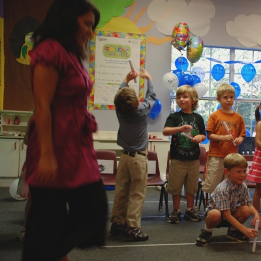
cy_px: 127
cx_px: 207
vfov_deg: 34.7
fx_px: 418
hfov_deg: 33.7
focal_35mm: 49
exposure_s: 1/30
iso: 280
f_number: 4
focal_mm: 24
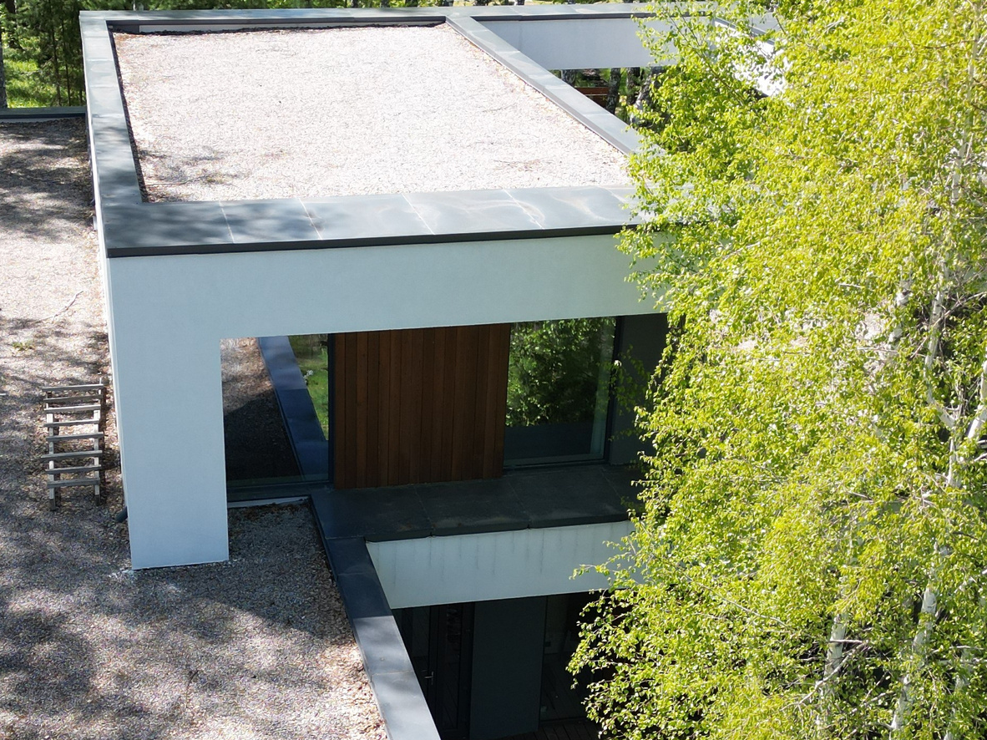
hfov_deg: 36.7
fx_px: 1482
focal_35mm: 52
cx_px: 399
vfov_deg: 27.9
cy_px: 480
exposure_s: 1/1000
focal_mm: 6.72
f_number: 1.7
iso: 100
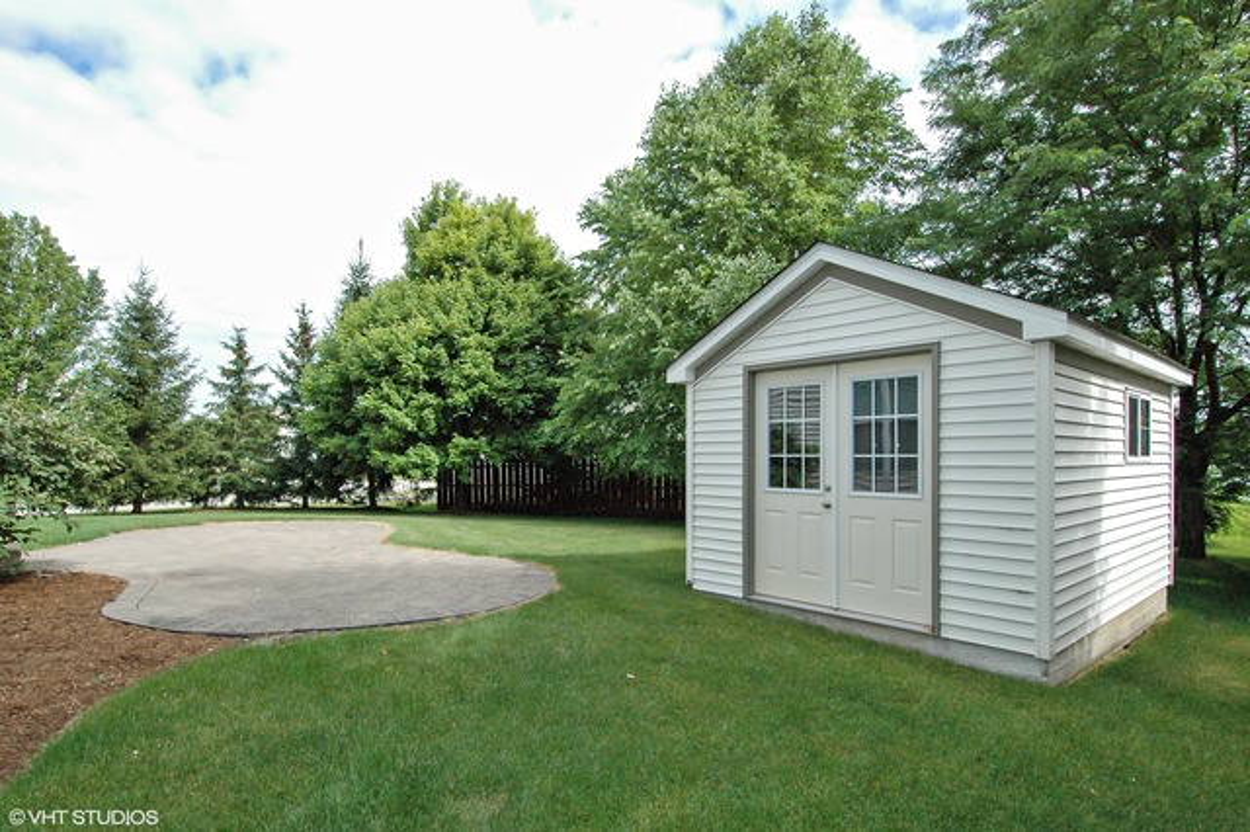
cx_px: 625
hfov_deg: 90.0
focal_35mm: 18
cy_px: 416
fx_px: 625
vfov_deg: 67.3
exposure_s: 1/500
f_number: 11
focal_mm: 12
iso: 800
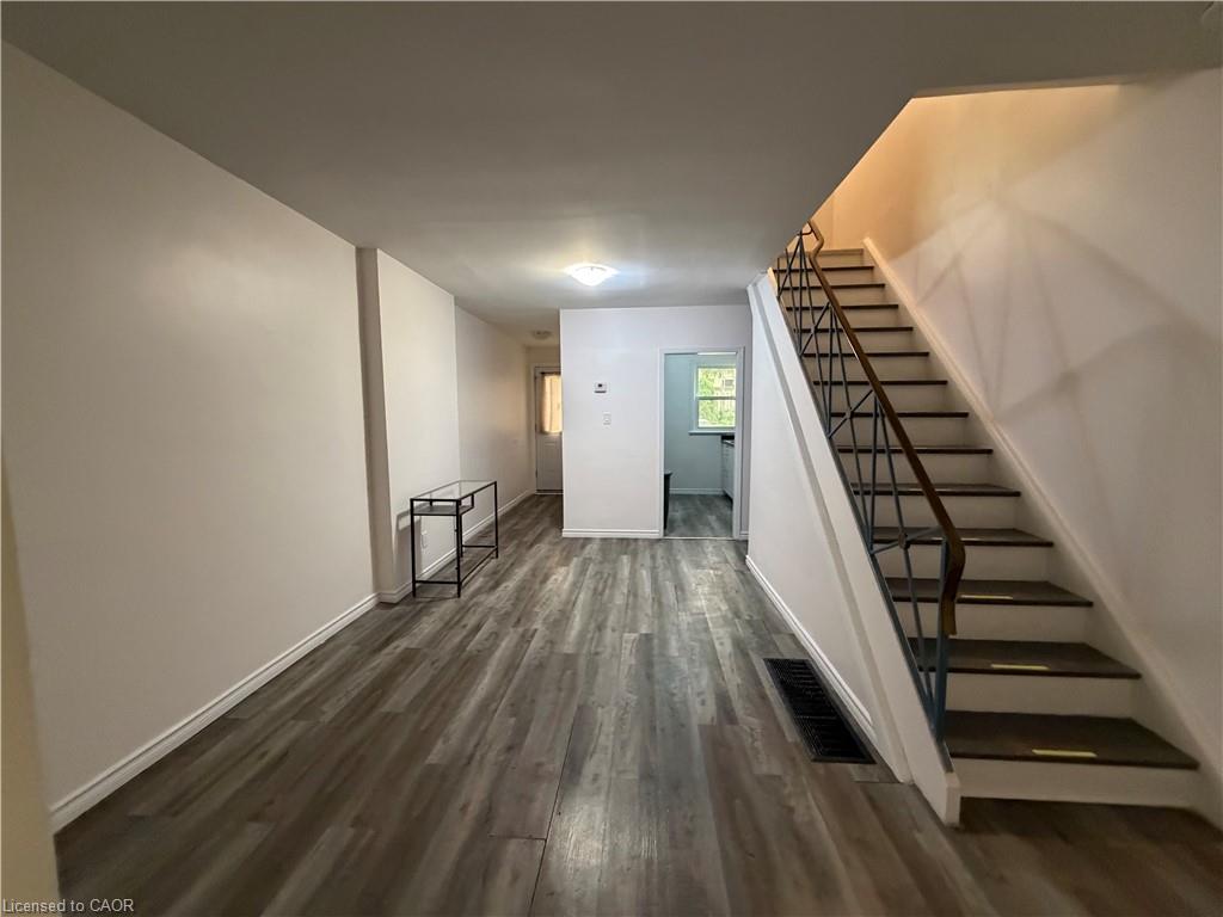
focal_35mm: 14
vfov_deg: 85.7
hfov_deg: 102.1
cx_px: 612
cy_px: 458
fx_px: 495
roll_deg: +0.2
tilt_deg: -4.0
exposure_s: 1/60
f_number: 2.2
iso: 640
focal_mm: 2.22
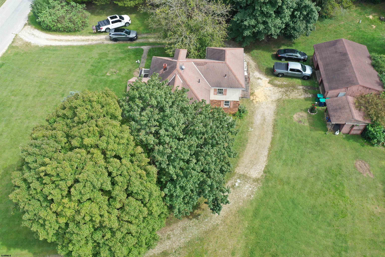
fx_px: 299
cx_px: 192
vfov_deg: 46.4
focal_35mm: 28
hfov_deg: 65.5
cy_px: 128
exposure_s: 1/200
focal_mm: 10.26
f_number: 4.5
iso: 100
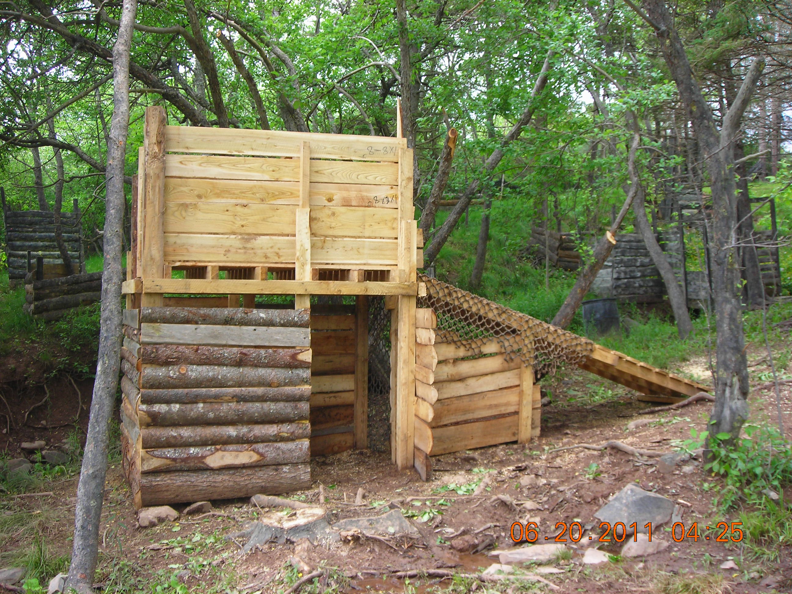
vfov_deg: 37.7
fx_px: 869
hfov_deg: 49.0
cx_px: 396
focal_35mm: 38
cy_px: 297
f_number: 3.2
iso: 50
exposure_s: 1/31.7
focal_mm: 6.3
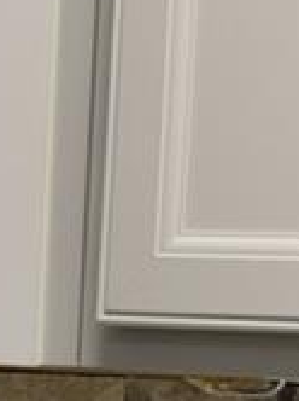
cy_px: 632
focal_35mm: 260
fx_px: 3002
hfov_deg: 5.7
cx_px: 123
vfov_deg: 7.5
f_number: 4
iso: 500
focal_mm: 28
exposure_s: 1/80
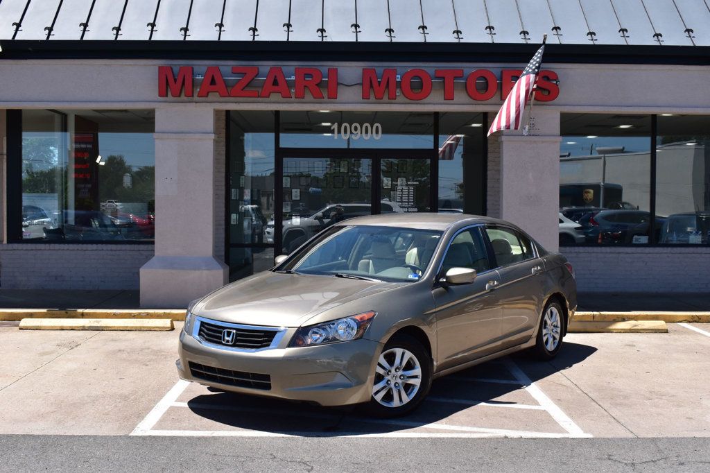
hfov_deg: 43.6
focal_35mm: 45
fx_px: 887
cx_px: 355
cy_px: 236
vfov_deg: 29.8
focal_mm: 30
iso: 400
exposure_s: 1/500
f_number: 11
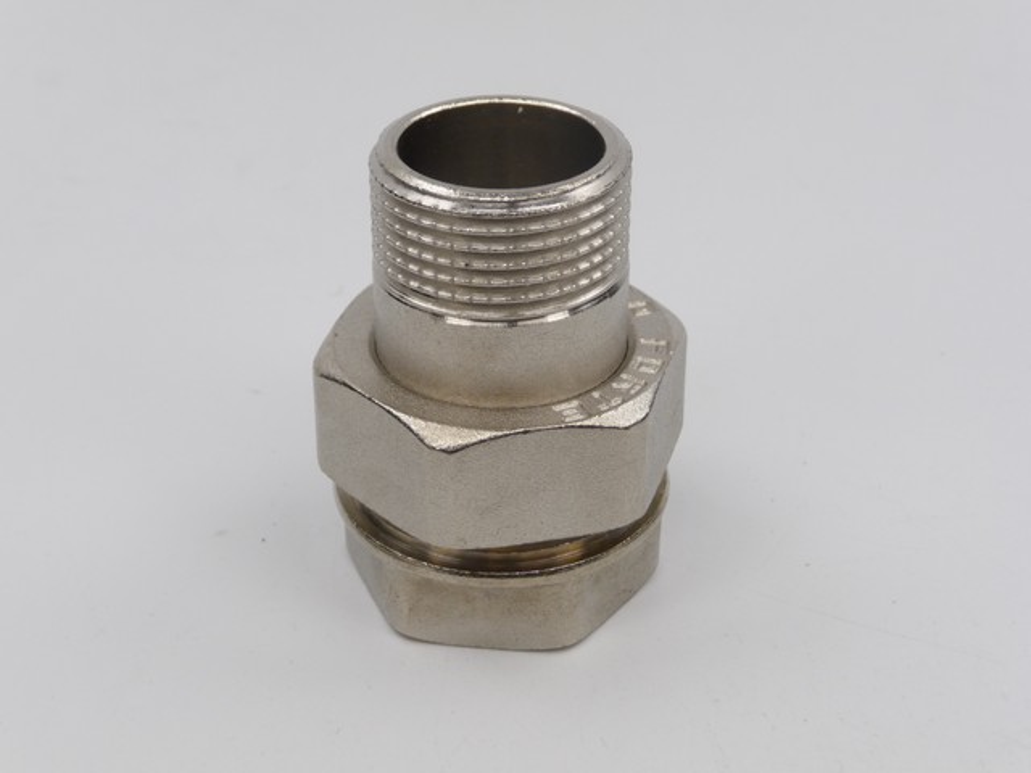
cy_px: 386
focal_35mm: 58
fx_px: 1727
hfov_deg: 33.2
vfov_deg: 25.2
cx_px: 516
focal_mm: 9.8
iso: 100
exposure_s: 1/640
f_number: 4.4
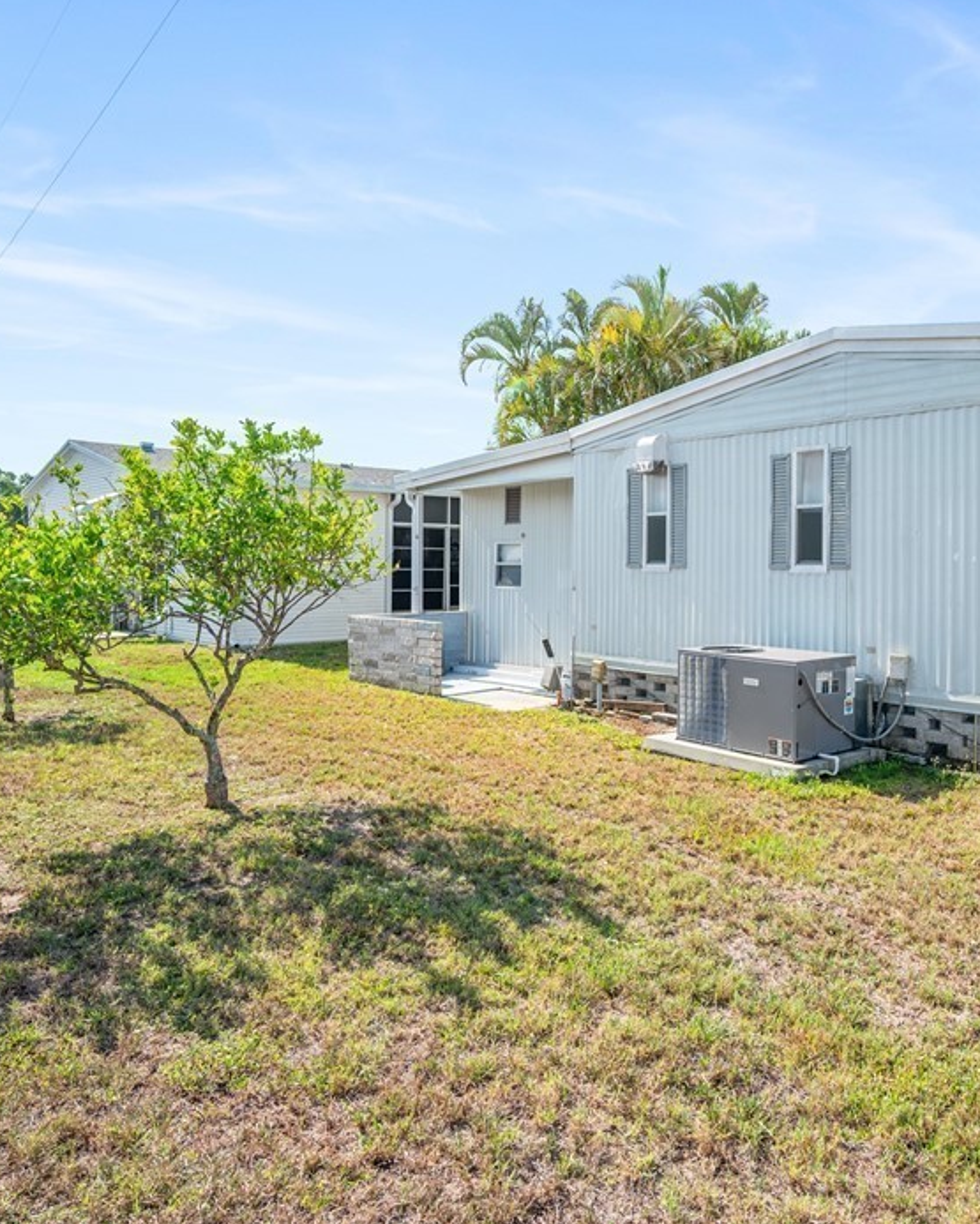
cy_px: 587
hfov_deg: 55.2
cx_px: 682
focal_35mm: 25
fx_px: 906
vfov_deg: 68.0
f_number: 4
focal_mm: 17
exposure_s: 1/1600
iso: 250
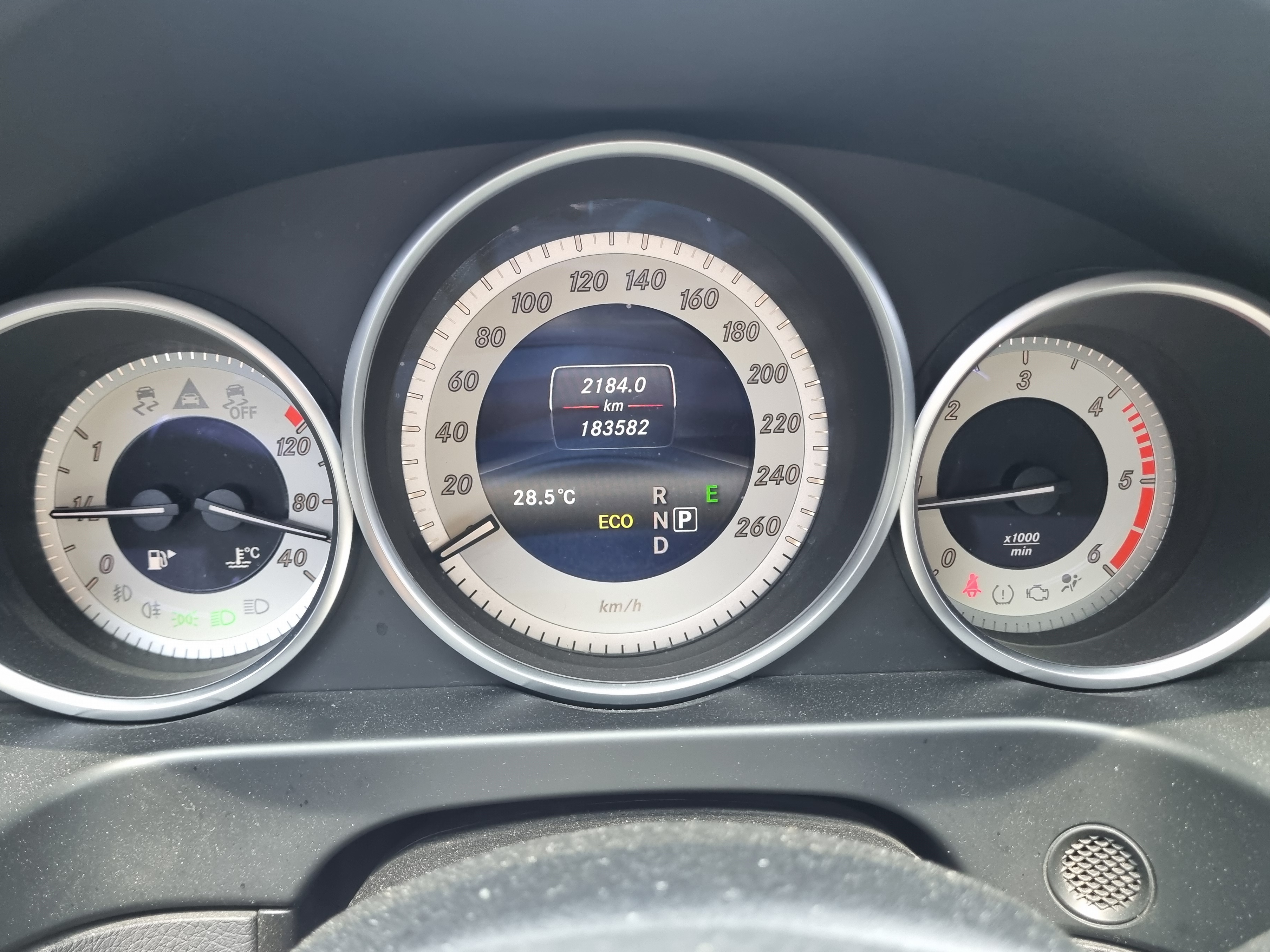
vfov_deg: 48.2
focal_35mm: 29
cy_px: 461
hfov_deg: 61.5
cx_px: 566
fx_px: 1064
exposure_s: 1/120
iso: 250
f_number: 1.8
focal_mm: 5.4
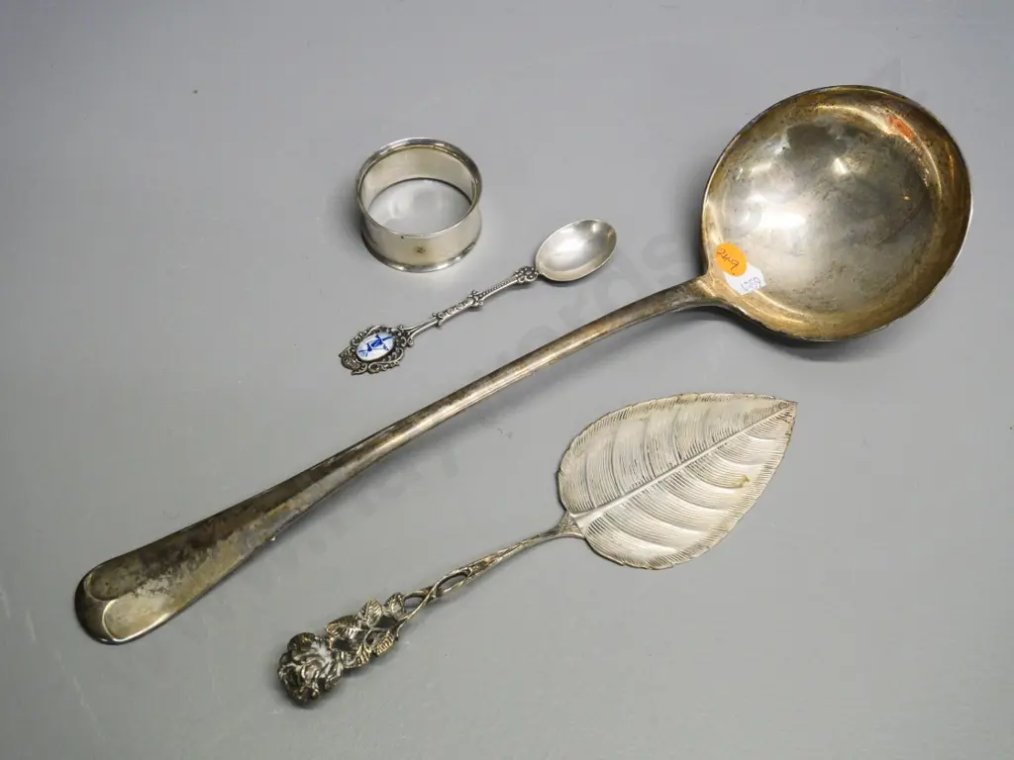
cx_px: 507
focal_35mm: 40
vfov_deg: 36.0
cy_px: 380
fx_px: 1172
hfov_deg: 46.8
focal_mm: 20
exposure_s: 1/160
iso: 3200
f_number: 5.6
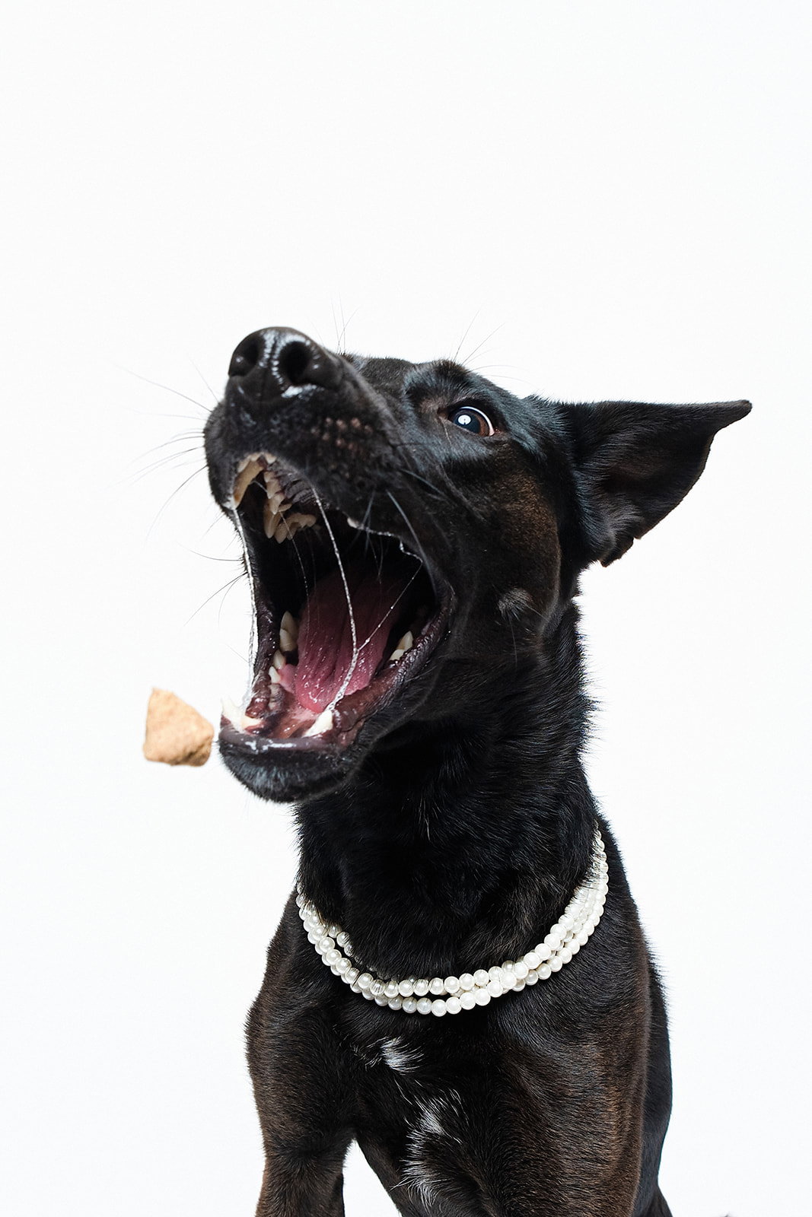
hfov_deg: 73.8
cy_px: 608
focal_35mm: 16
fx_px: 541
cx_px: 406
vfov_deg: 96.7
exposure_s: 1/250
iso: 125
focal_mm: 16
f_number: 5.6
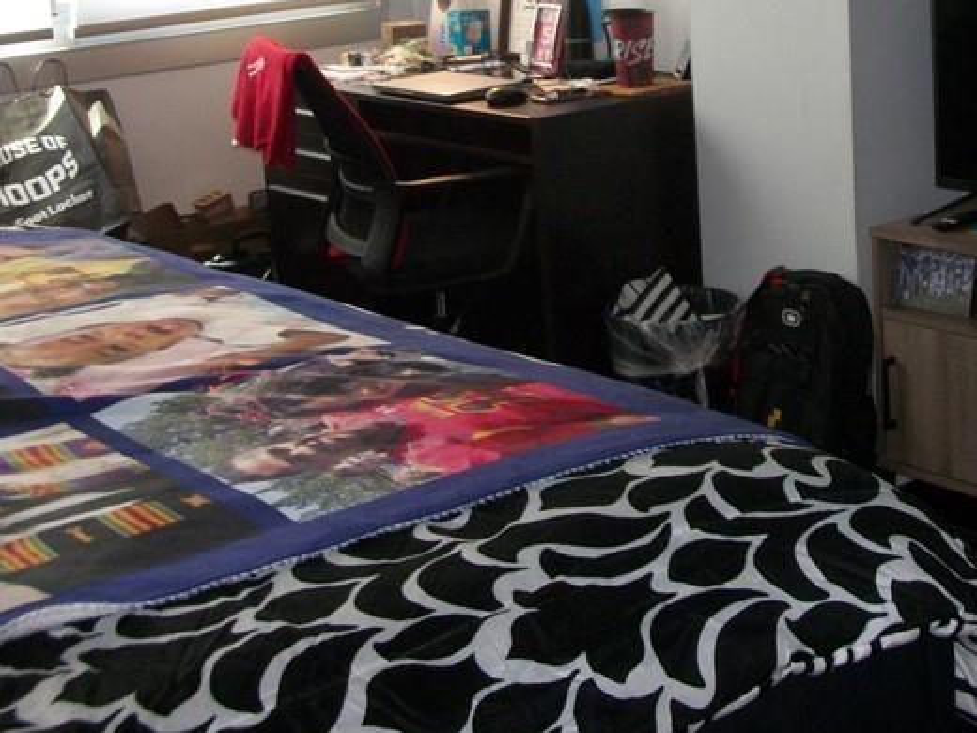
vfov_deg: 22.6
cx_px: 721
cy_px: 58
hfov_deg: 30.3
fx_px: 1778
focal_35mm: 63
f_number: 2.9
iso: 160
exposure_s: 1/60
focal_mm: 5.7
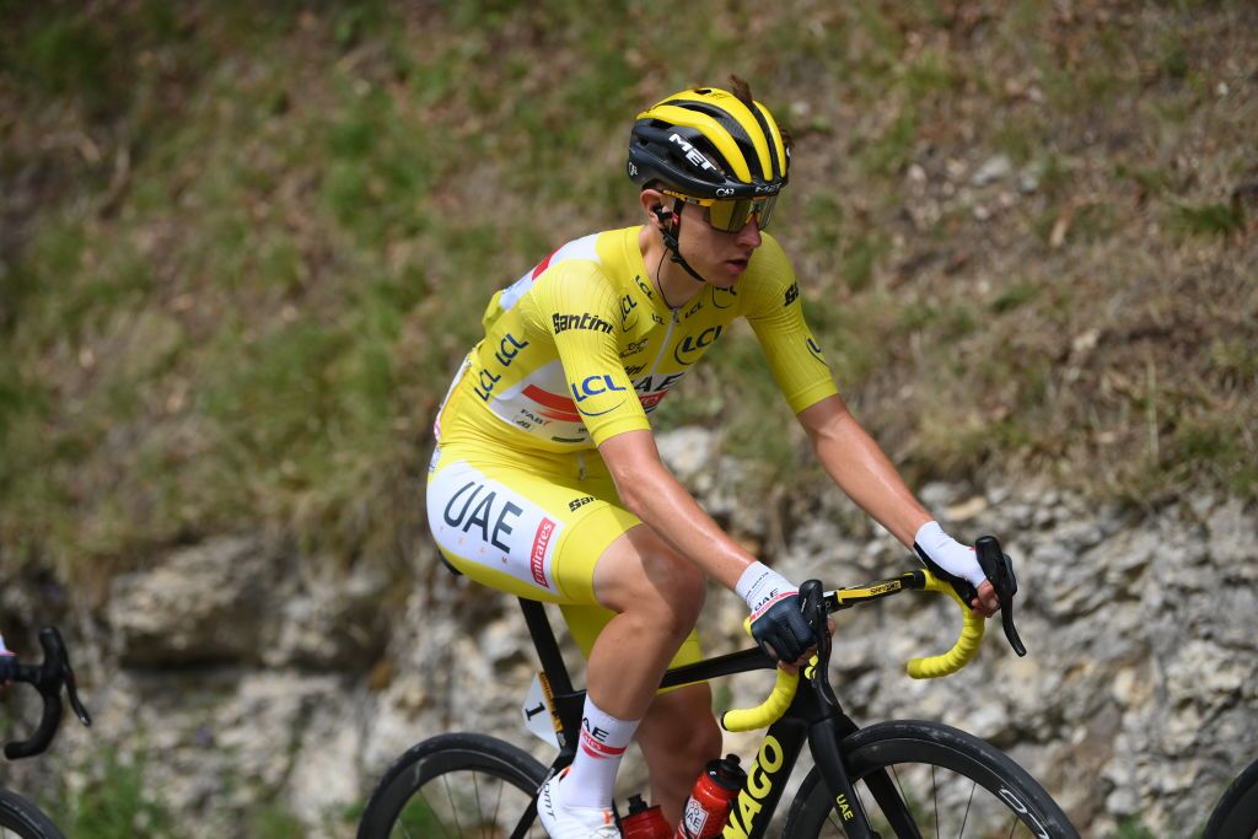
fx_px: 4718
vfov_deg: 10.2
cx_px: 629
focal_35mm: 135
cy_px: 420
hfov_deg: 15.2
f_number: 3.2
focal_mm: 135
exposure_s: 1/2000
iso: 250
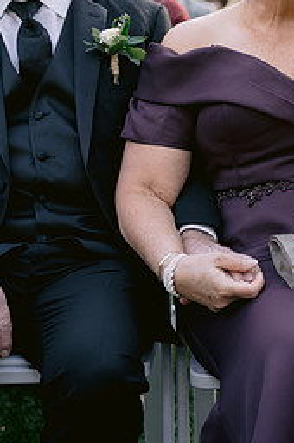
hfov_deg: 15.4
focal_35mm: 88
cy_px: 112
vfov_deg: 22.9
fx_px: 1081
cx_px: 232
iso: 400
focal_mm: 50
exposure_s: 1/500
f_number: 2.8
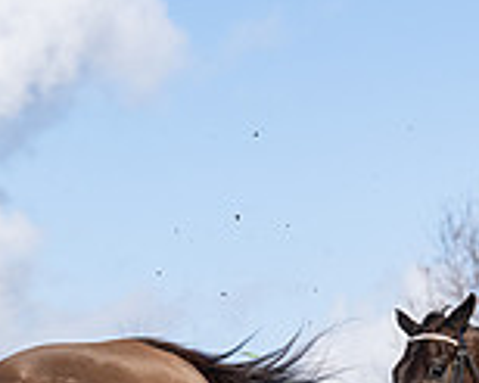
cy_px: 495
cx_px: 174
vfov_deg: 5.3
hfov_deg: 6.7
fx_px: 4080
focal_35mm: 288
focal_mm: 70
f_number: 4
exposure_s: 1/4000
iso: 400
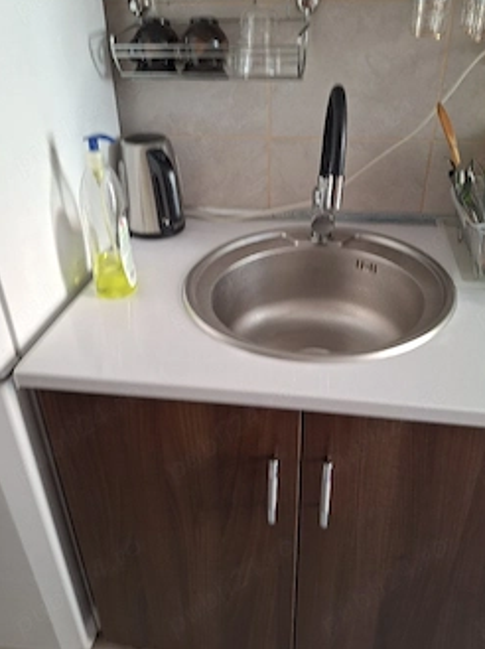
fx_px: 524
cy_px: 302
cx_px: 270
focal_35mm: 28
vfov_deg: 63.4
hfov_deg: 49.6
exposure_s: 1/50
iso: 200
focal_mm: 5.54
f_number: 1.8
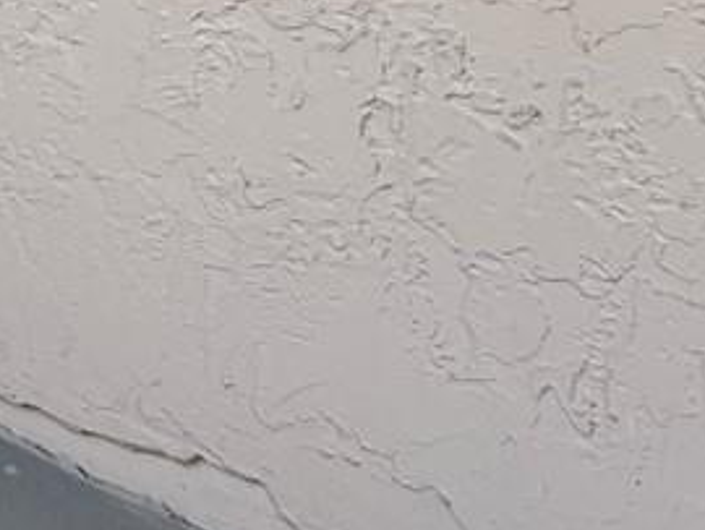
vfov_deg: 9.6
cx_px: -1217
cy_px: -386
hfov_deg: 10.5
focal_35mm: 148
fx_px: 3017
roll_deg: +1.6
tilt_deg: -12.9
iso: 32
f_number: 1.6
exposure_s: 1/267
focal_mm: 5.1
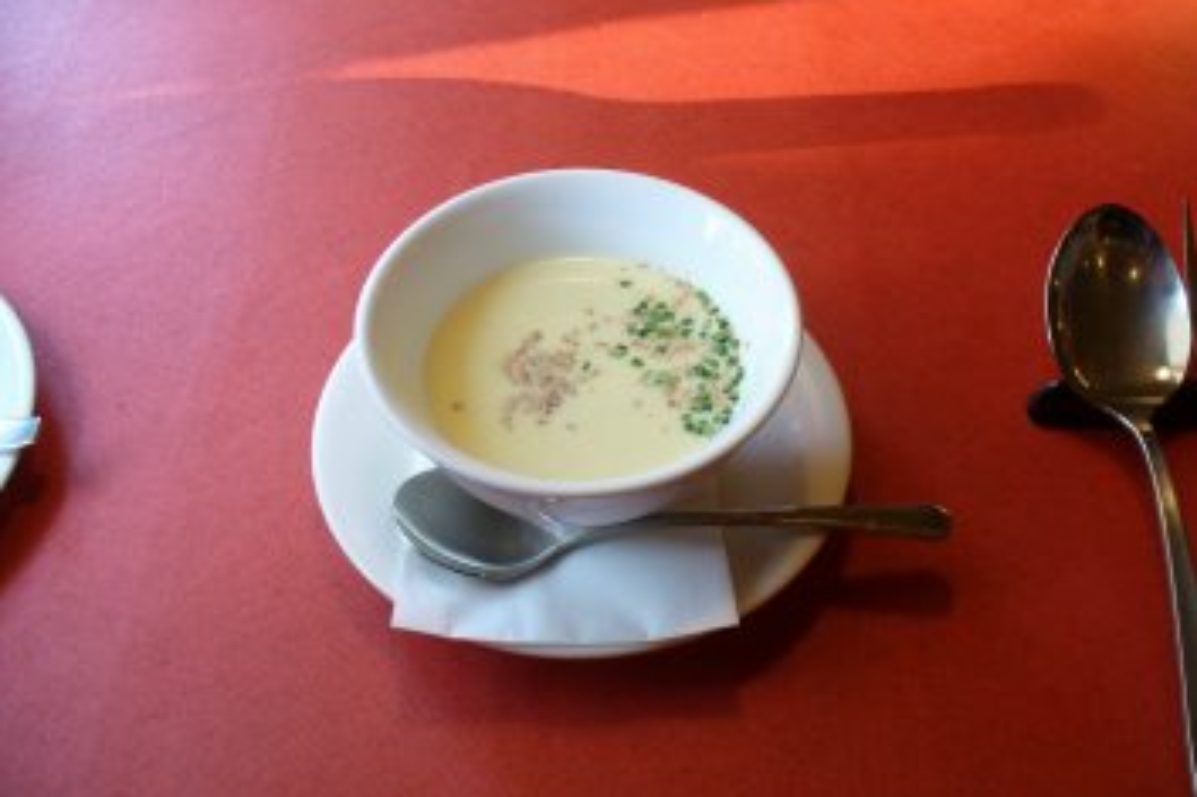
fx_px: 1296
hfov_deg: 49.6
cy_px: 359
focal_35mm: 39
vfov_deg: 34.1
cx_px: 604
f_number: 2.8
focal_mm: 6.1
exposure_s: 1/40
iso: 100
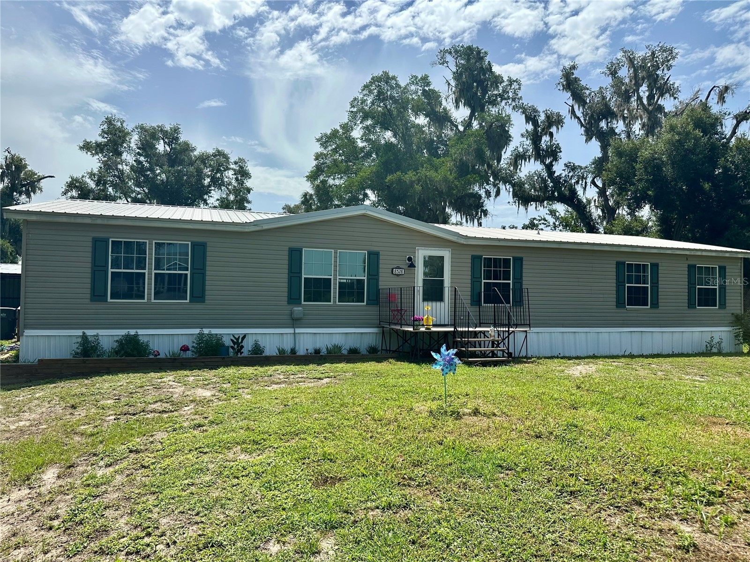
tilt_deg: +2.6
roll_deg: -0.3
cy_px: 281
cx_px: 375
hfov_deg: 71.6
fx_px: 520
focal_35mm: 24
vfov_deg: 56.8
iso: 80
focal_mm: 6.86
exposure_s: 1/5848
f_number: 1.78
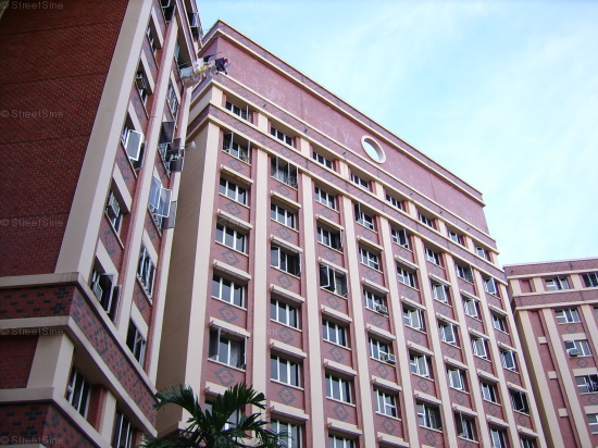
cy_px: 224
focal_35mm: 35
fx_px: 604
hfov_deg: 52.6
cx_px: 299
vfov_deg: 40.7
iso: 100
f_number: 2.8
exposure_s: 1/71
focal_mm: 5.95
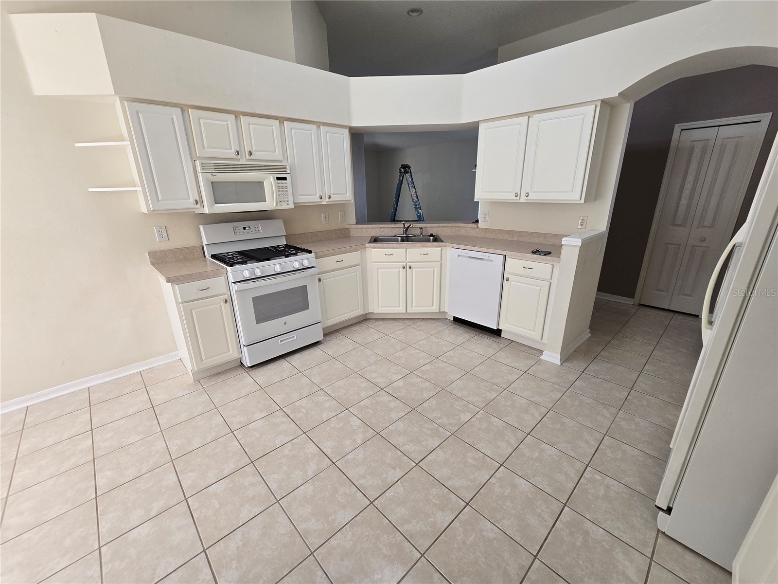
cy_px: 292
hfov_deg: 106.2
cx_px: 389
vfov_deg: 89.9
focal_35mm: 13
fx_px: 292
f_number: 2.2
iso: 80
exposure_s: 1/60
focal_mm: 2.2
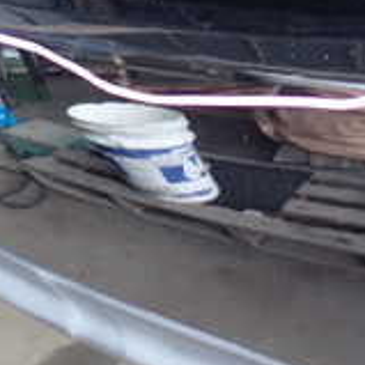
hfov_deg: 17.3
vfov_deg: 17.4
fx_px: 1193
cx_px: 264
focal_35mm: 100
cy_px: 230
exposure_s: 1/40
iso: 200
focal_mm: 5.4
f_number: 2.3
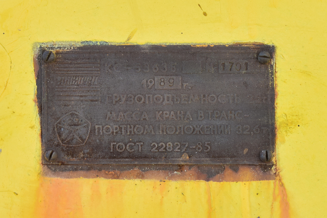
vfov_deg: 16.6
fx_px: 749
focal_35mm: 82
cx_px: 164
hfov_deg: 24.6
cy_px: 109
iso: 200
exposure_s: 1/125
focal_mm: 55
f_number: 5.6
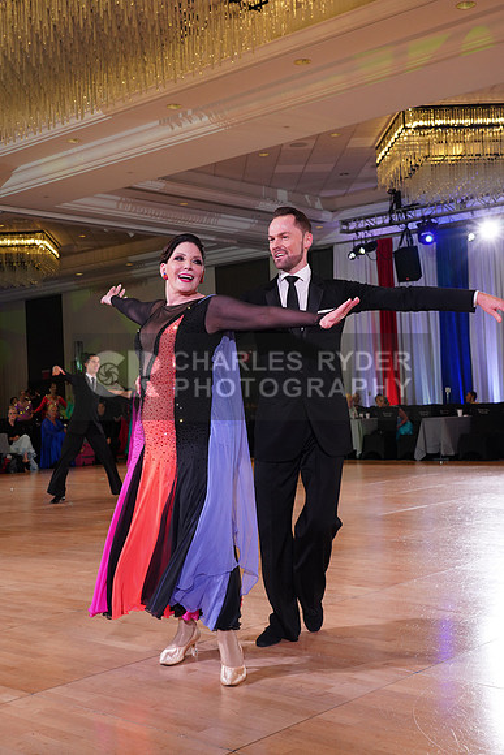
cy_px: 378
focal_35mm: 43
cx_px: 252
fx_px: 902
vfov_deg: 45.4
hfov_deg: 31.2
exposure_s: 1/160
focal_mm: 43
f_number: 6.3
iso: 1600
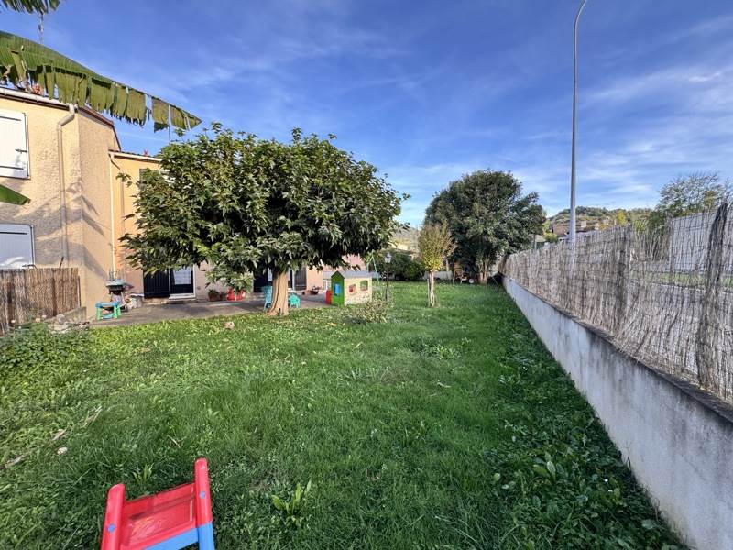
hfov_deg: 102.1
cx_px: 366
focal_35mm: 14
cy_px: 275
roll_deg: +0.5
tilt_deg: -2.5
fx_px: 296
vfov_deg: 85.7
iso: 40
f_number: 2.2
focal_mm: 2.22
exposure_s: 1/114
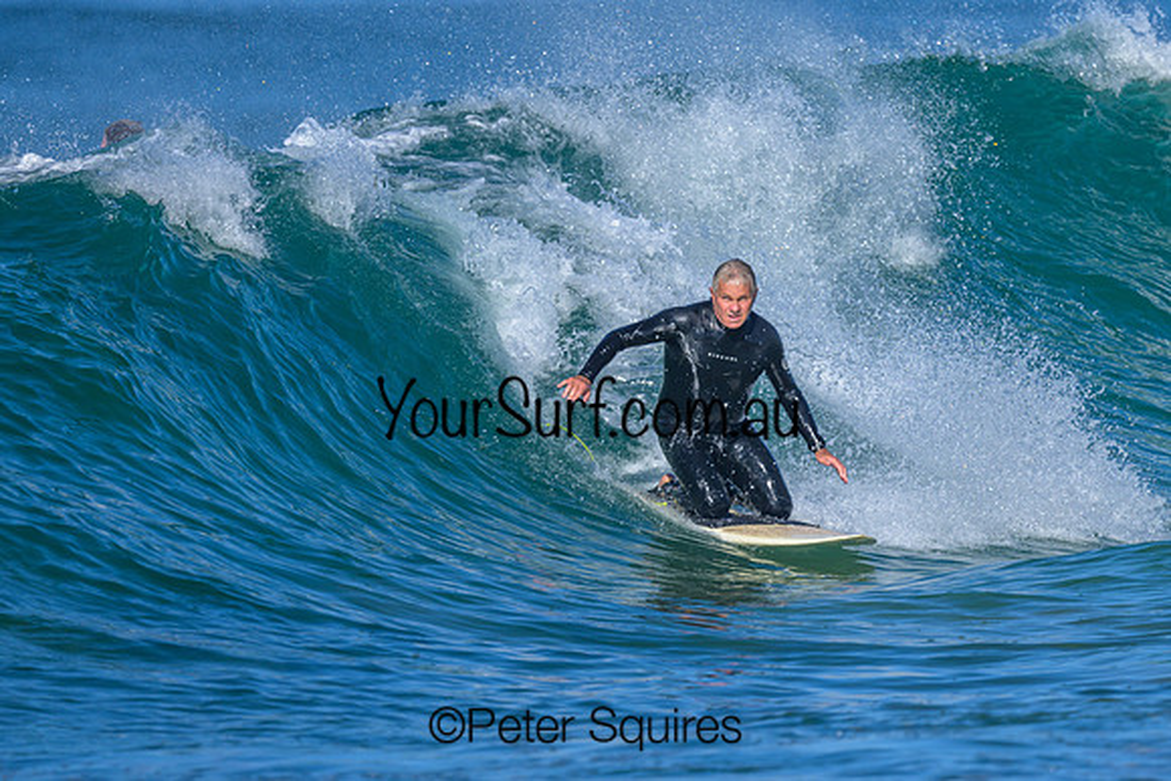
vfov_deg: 1.5
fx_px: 30807
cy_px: 382
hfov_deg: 2.2
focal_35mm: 947
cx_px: 656
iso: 280
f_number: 6.3
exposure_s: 1/2000
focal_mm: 800
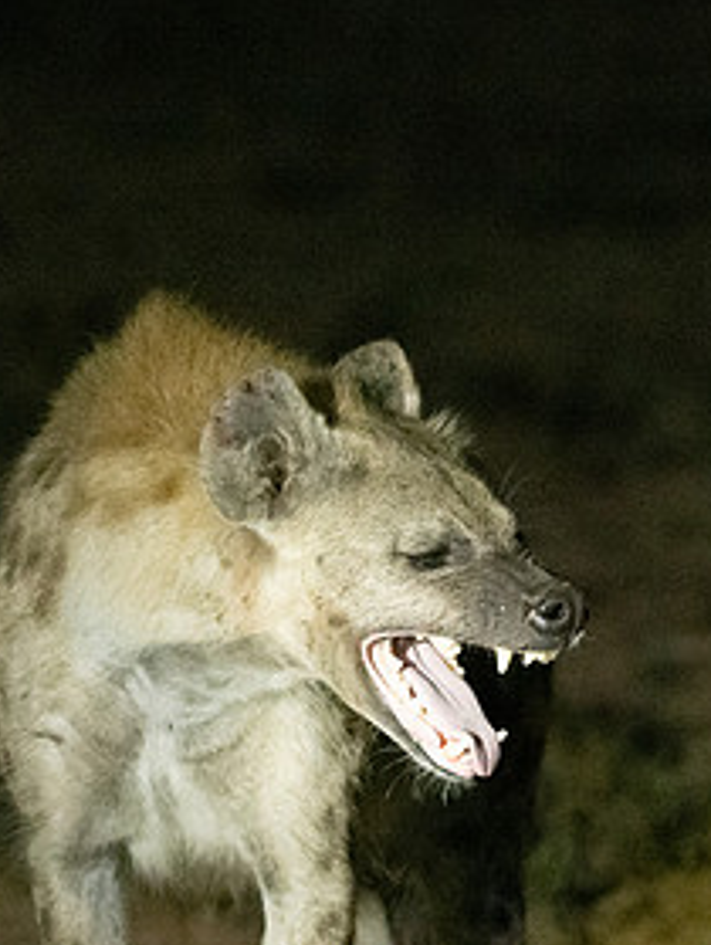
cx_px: 507
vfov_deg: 2.7
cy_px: 745
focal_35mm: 737
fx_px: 20138
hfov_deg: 2.0
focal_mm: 300
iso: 32254
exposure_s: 1/200
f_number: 3.5
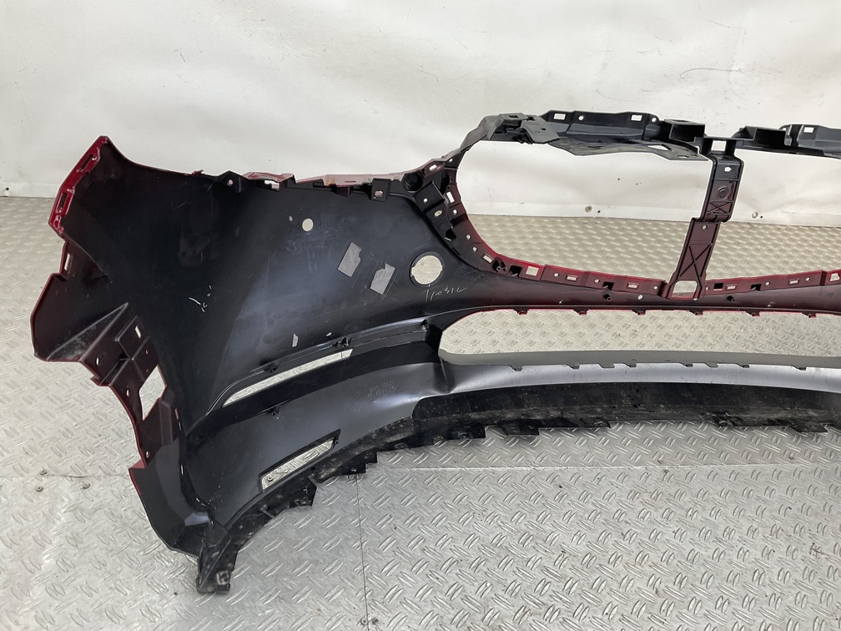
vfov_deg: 48.2
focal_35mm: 29
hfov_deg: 61.7
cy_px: 316
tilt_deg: -28.2
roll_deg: -9.0
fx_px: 705
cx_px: 420
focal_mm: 3
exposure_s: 1/120
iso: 32
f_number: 1.8
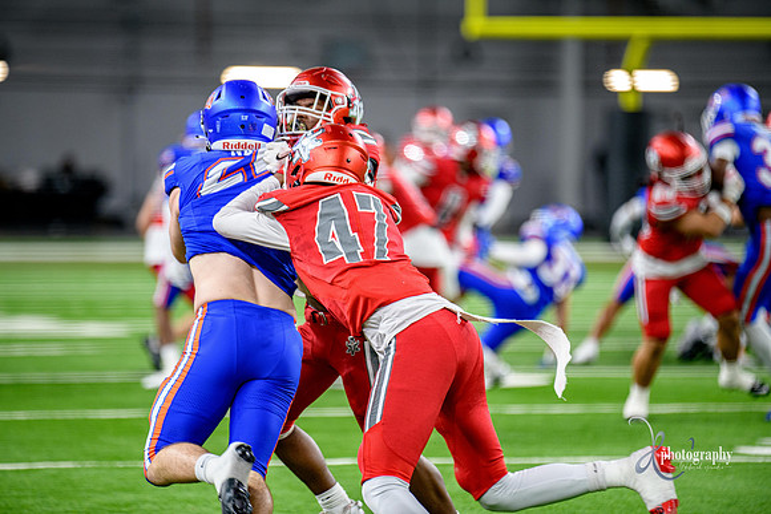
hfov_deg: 7.6
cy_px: 257
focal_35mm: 270
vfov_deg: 5.1
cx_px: 386
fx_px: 5784
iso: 1000
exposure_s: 1/400
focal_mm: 270
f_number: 2.8
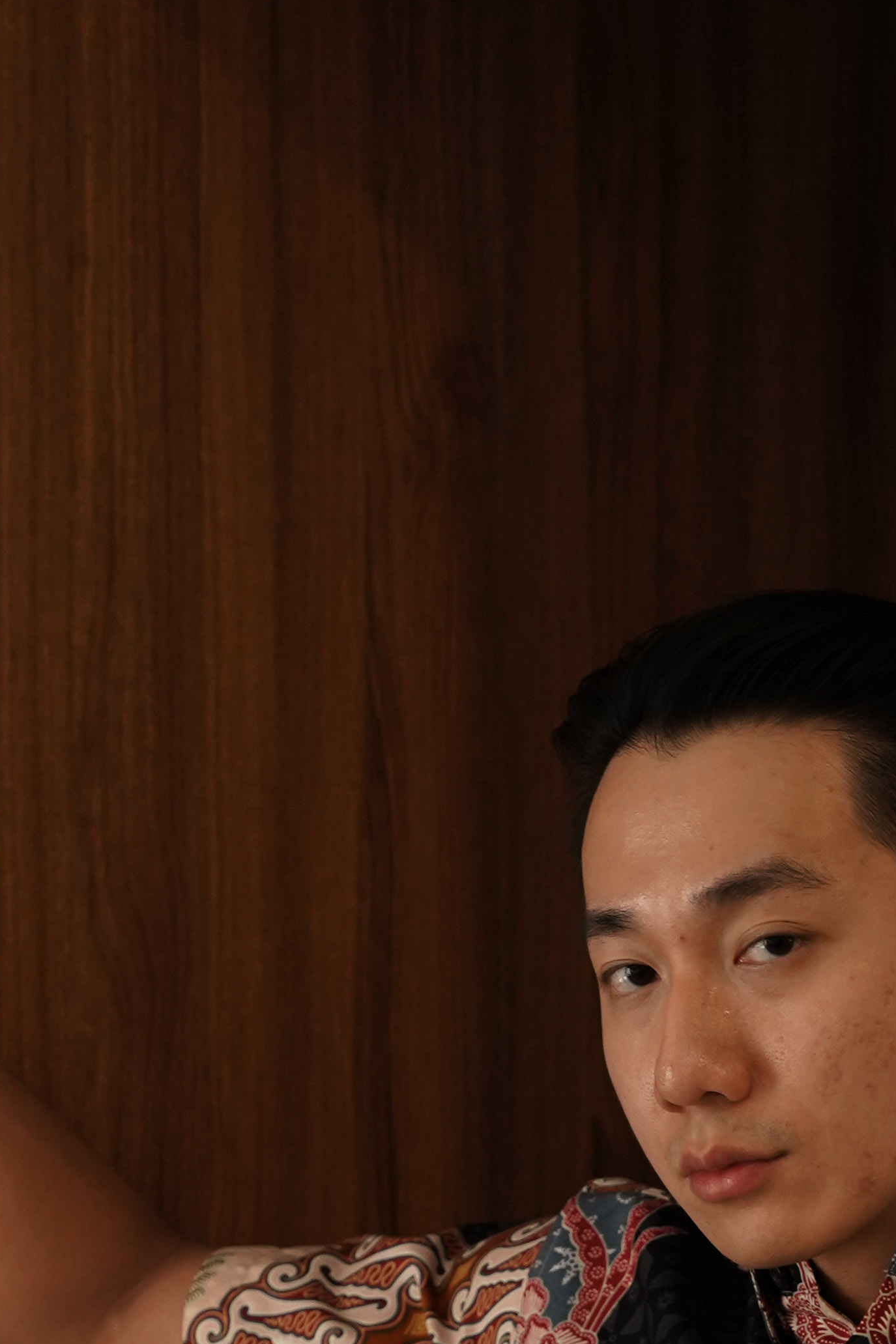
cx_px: 680
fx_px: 6072
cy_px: 1847
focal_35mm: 163
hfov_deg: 8.4
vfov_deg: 12.2
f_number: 3.5
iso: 1600
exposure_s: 1/125
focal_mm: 55.9
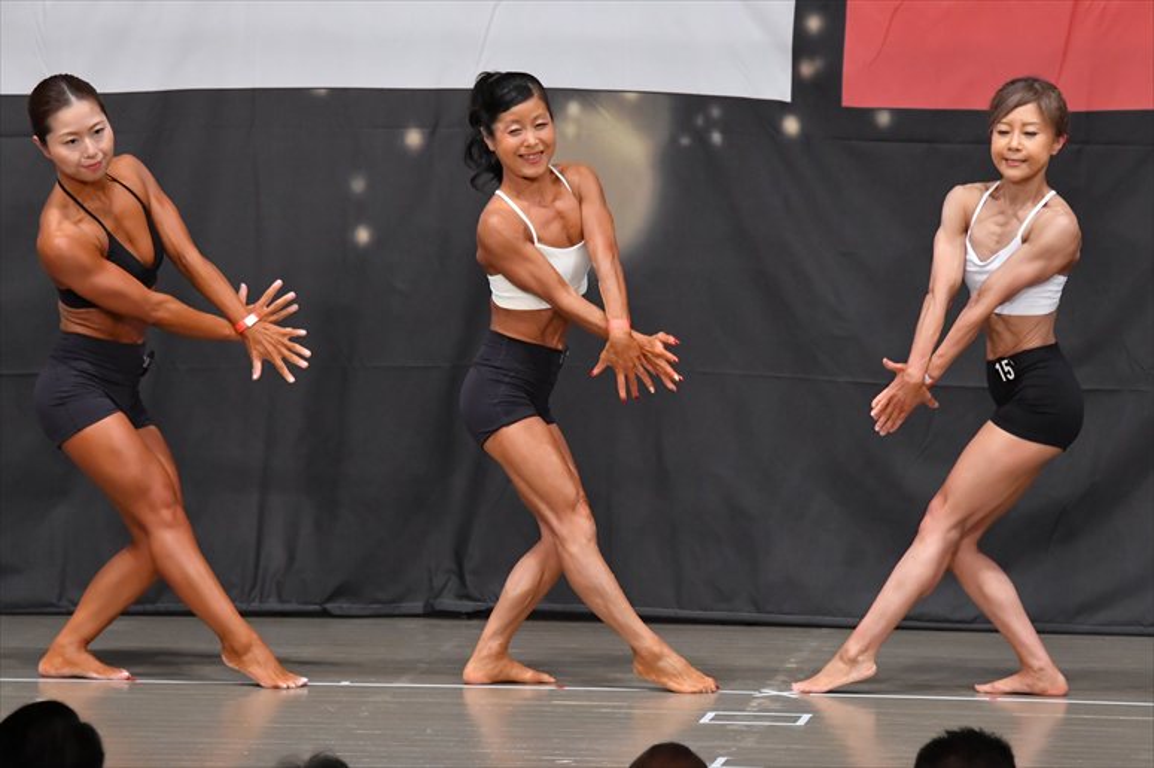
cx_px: 577
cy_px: 384
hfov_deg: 8.1
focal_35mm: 255
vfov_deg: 5.4
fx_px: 8170
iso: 5000
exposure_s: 1/400
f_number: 5.6
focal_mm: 170
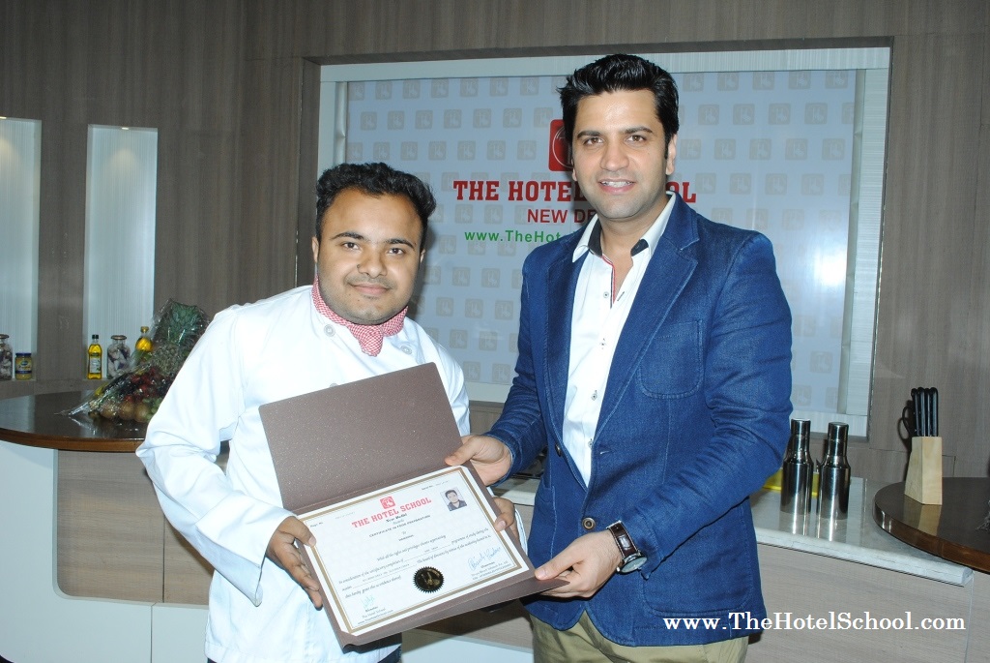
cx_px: 495
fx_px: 908
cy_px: 332
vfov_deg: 40.1
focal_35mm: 33
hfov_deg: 57.2
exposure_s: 1/125
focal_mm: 22
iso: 400
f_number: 9
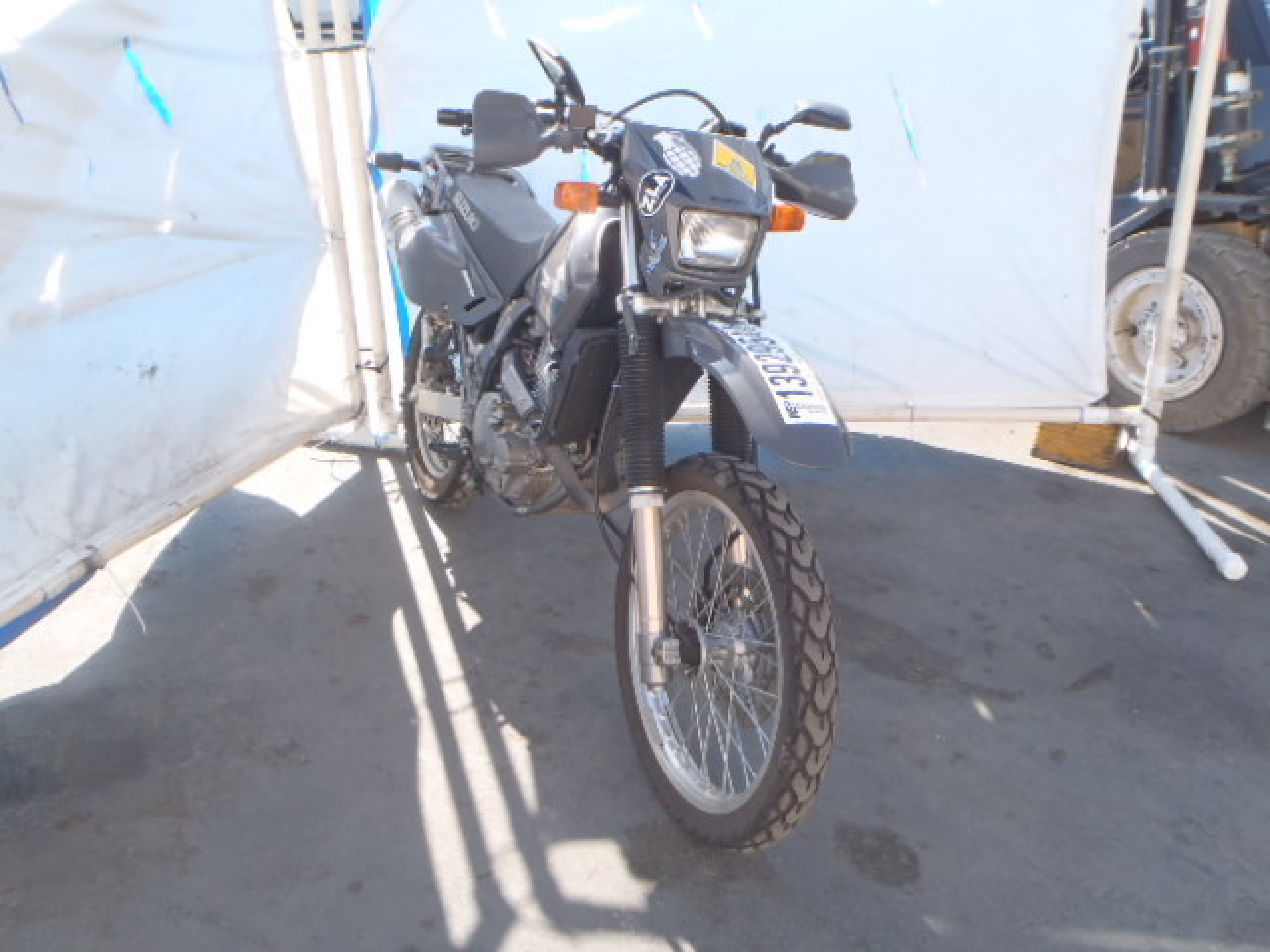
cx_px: 635
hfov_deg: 63.4
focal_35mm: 28
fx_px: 1027
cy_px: 476
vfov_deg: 49.7
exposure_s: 1/160
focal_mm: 5
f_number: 4.5
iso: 80
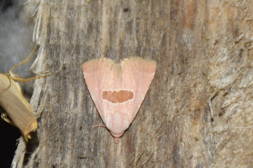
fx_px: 1476
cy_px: 84
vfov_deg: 6.5
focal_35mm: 210
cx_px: 126
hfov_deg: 9.8
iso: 320
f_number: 7.1
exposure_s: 1/60
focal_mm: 140
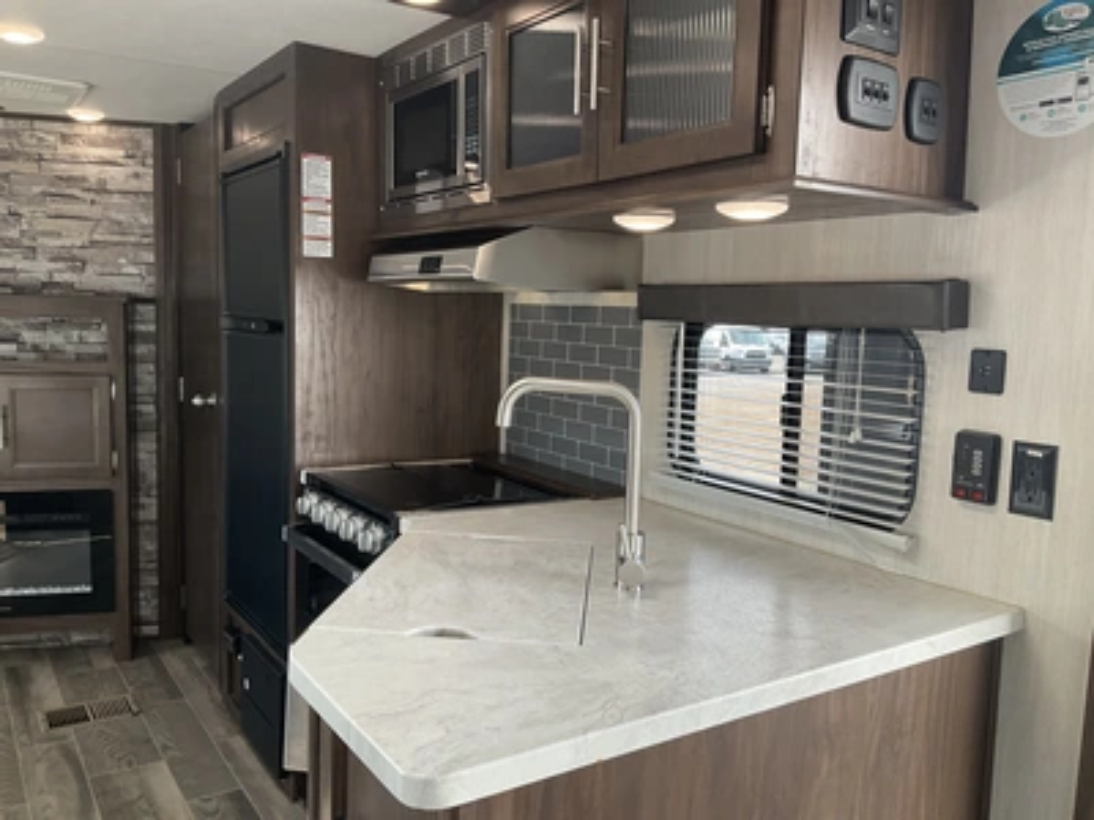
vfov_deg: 48.2
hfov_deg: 61.7
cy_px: 410
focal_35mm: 29
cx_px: 547
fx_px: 917
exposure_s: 1/122
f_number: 1.8
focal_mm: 3
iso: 32
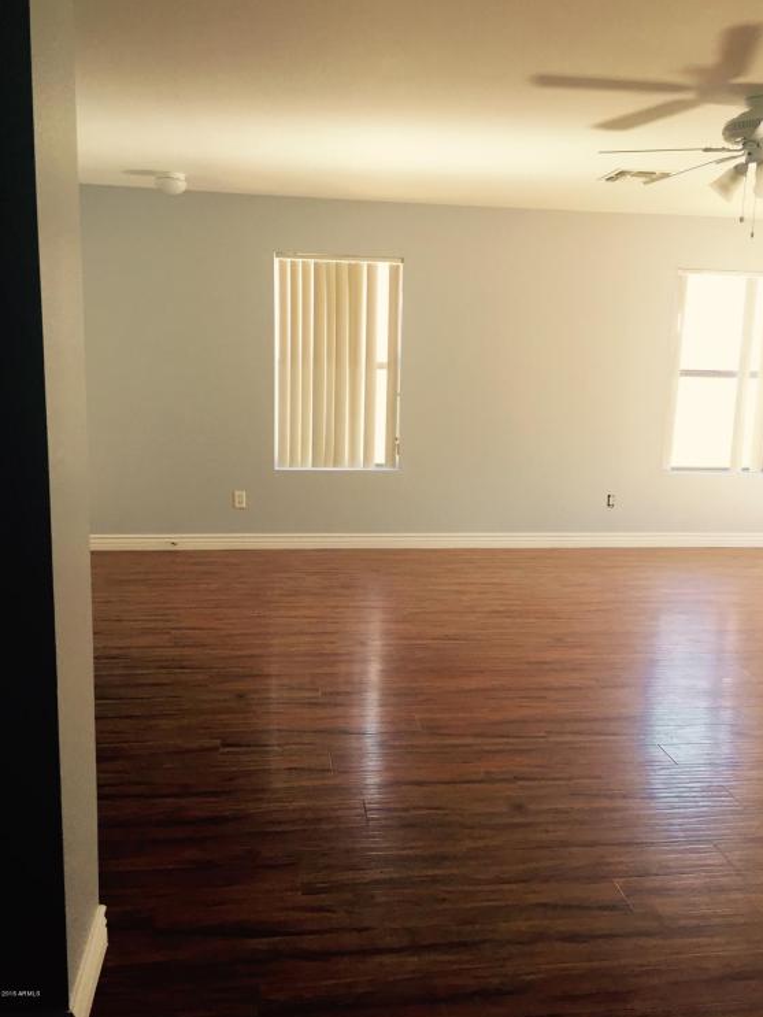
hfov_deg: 46.8
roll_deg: +0.0
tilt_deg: -6.9
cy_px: 500
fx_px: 881
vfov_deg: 59.9
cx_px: 393
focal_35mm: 30
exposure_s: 1/30
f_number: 2.2
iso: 40
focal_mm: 4.15
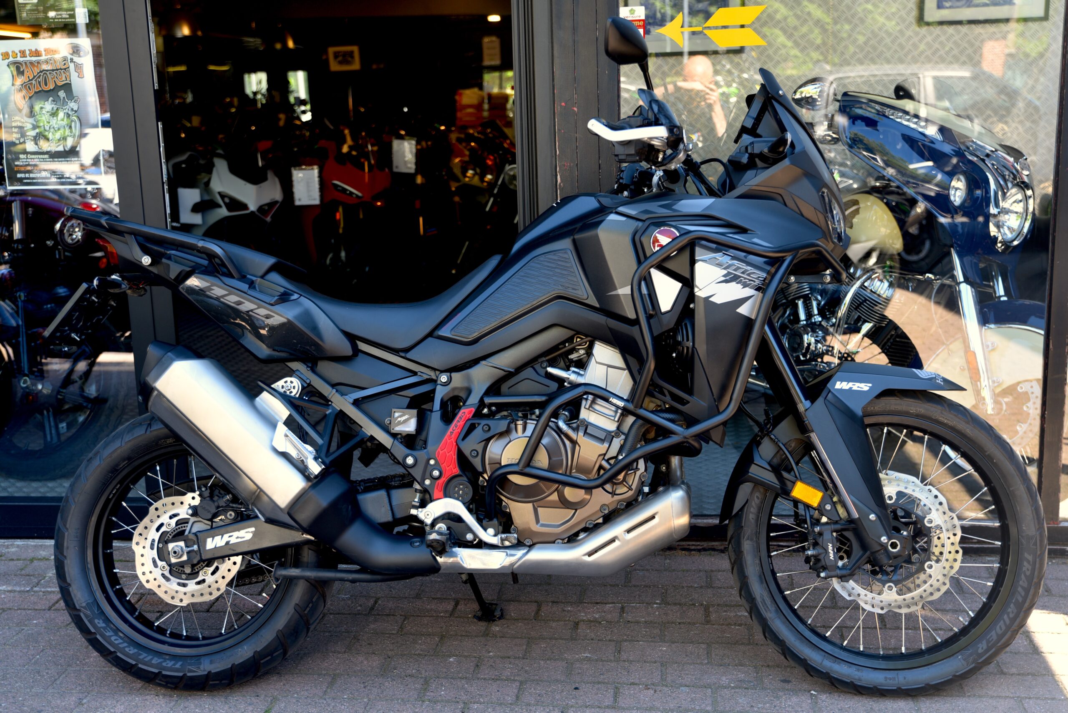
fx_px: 1306
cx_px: 534
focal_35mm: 44
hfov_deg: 44.5
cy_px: 356
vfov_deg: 30.5
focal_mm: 44
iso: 100
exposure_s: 1/60
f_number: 3.5
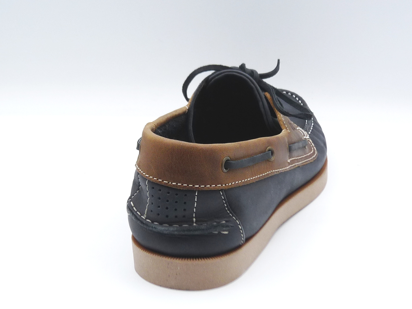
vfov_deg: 24.0
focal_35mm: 61
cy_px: 154
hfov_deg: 31.7
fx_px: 726
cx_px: 206
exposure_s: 1/160
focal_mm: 6.2
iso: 100
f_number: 4
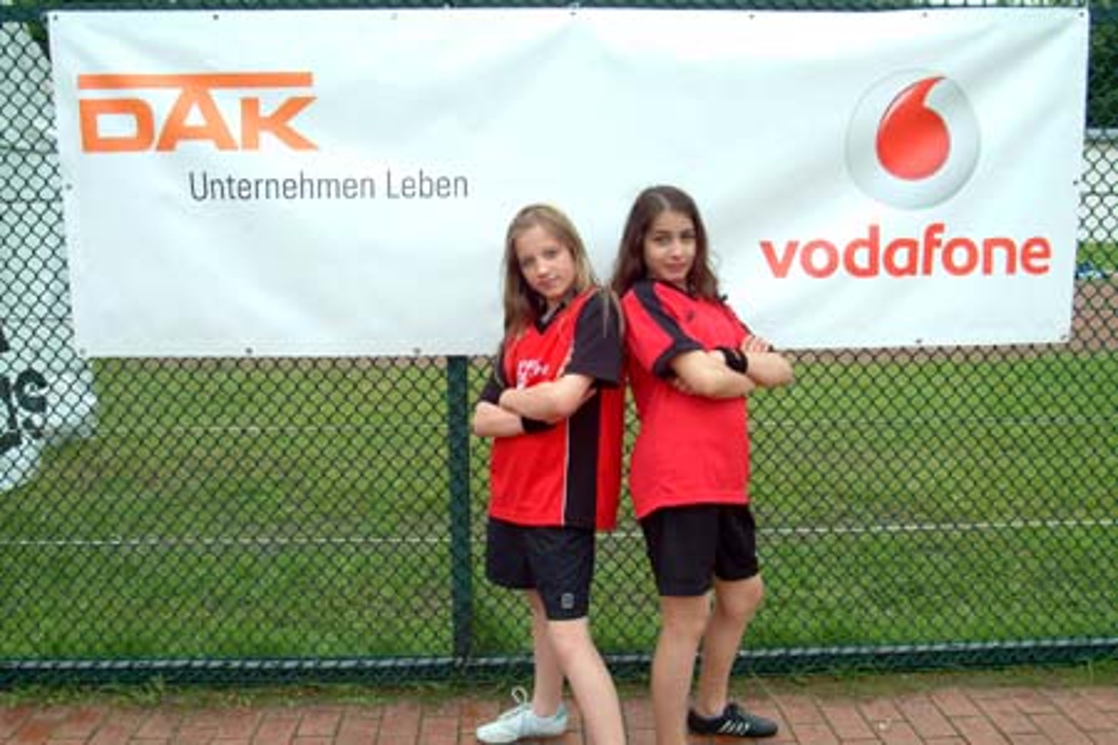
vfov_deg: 40.0
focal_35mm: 33
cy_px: 372
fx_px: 1025
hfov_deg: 57.2
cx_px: 559
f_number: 8
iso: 400
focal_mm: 22
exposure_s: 1/250
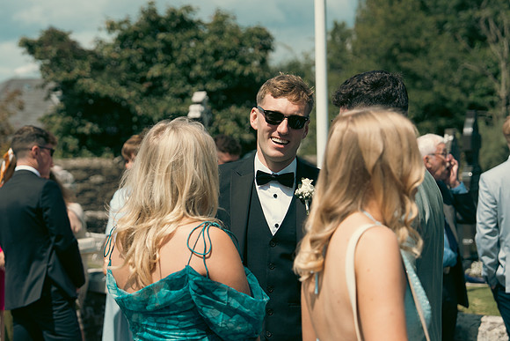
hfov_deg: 19.5
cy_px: 170
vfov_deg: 13.0
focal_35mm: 105
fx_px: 1488
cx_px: 255
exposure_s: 1/1600
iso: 125
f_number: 3.5
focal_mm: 70
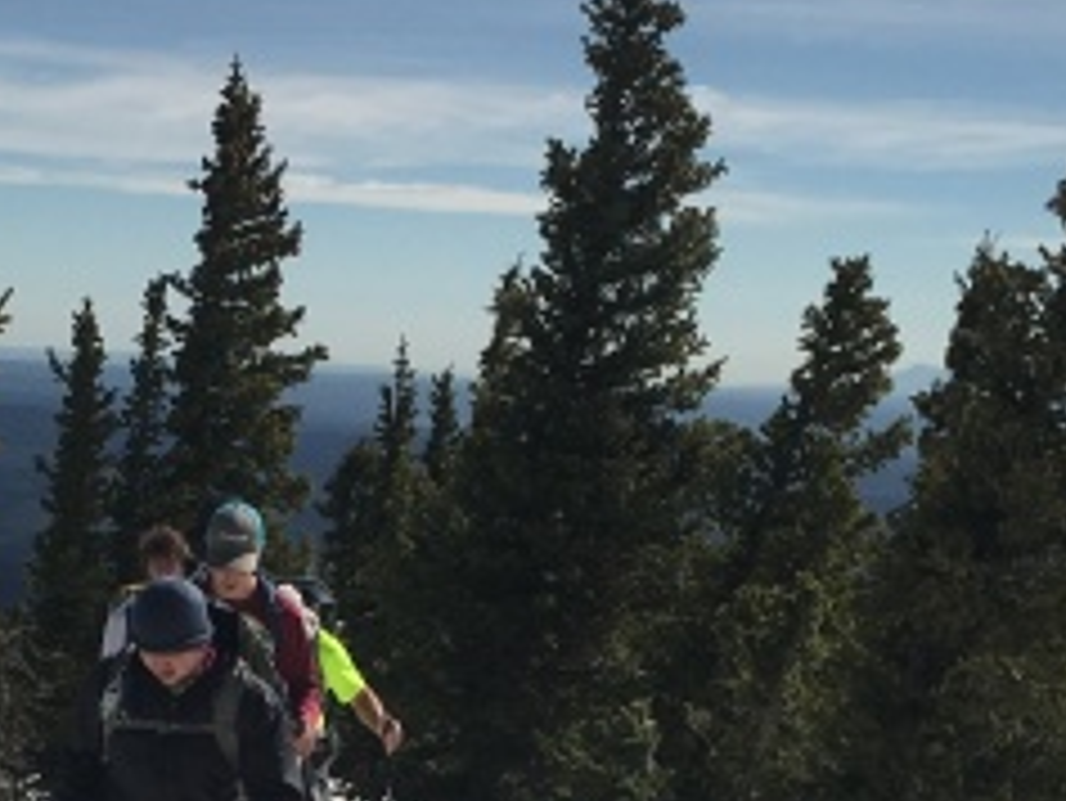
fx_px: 3019
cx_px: 238
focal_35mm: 98
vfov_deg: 14.5
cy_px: 1004
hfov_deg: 19.8
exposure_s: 1/3344
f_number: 2.2
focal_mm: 4.15
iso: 25
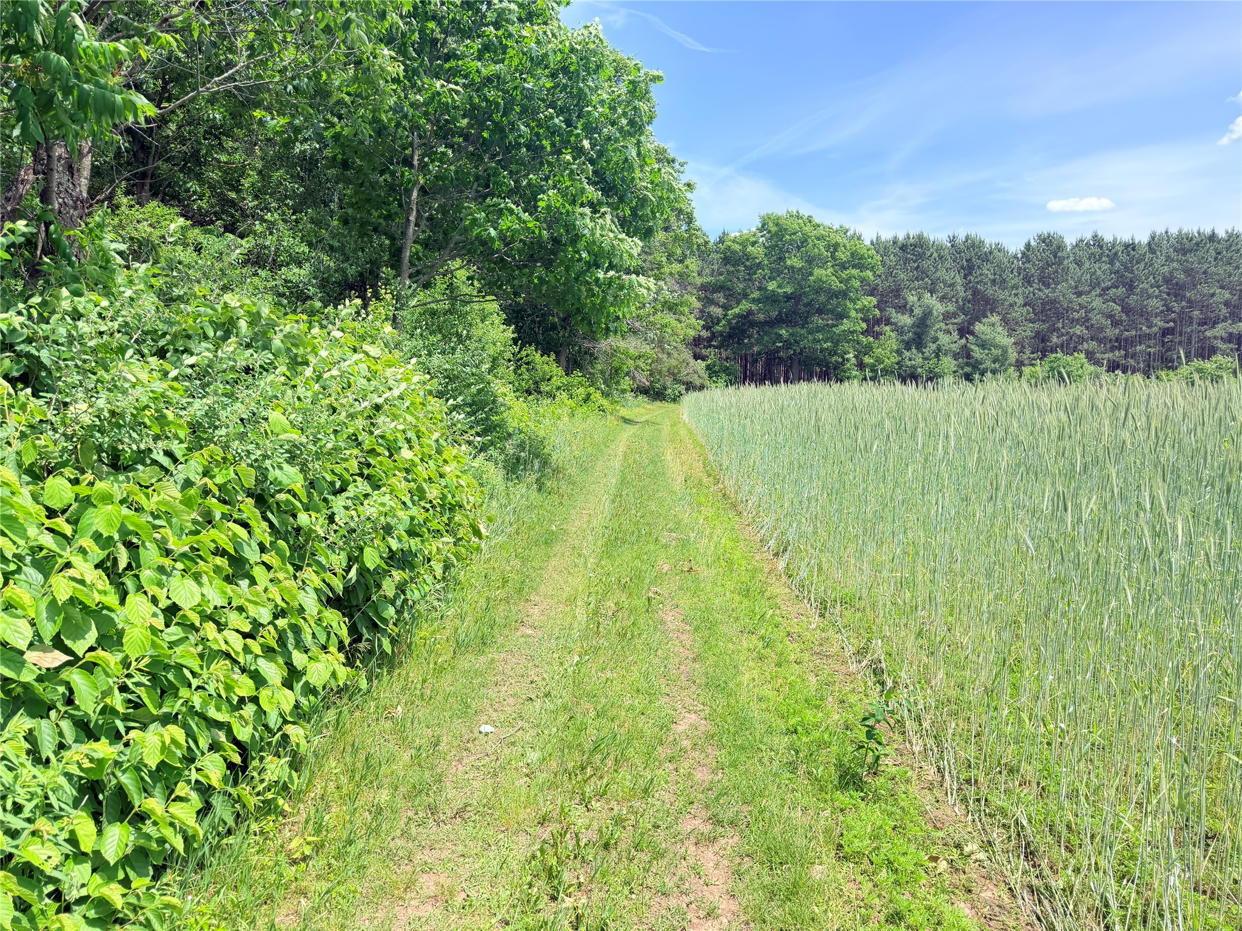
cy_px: 466
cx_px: 621
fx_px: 861
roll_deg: +0.3
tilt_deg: -5.0
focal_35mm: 24
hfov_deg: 71.6
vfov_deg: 56.8
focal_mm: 6.76
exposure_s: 1/1464
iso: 100
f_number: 1.78
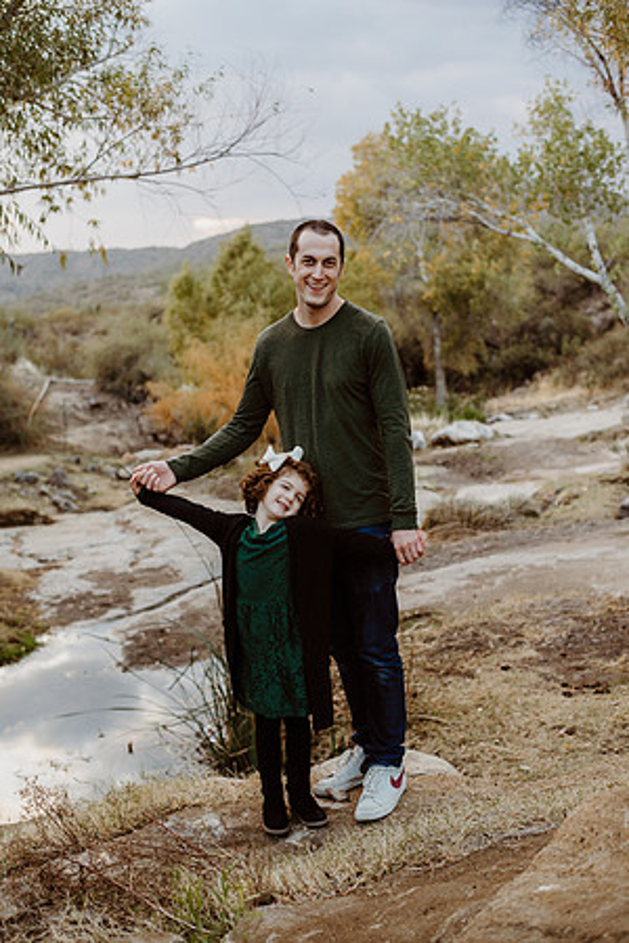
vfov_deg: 39.6
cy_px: 472
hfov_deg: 27.0
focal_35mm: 50
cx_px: 314
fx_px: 1310
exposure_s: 1/500
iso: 400
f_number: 3.2
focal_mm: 50
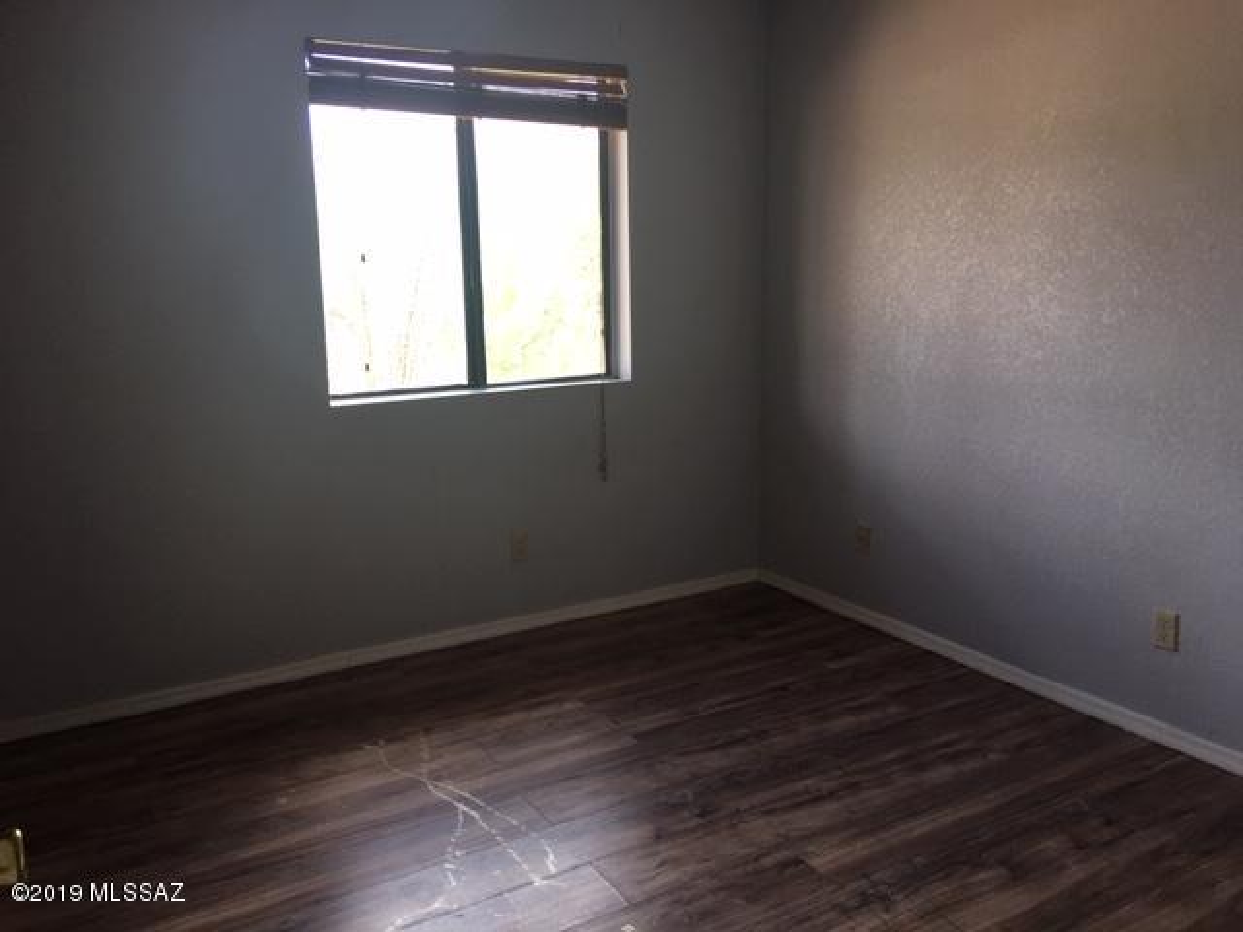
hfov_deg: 61.7
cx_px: 622
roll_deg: +0.5
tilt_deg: -9.8
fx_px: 1041
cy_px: 466
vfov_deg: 48.2
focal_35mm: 29
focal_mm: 4.15
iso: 32
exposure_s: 1/60
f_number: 2.2
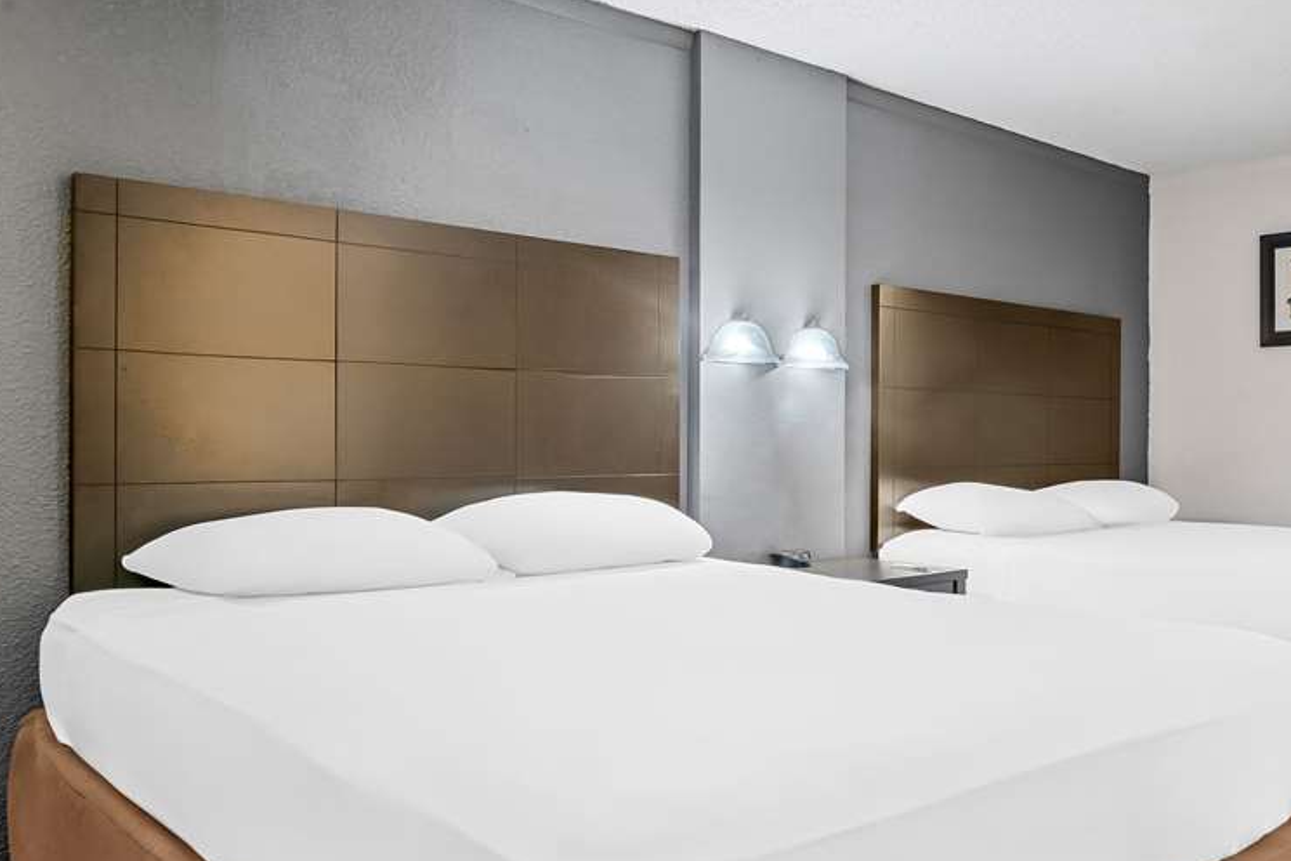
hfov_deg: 56.0
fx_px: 1183
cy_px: 474
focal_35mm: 33
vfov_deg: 39.9
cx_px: 862
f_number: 10
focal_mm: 24
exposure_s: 8
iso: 400
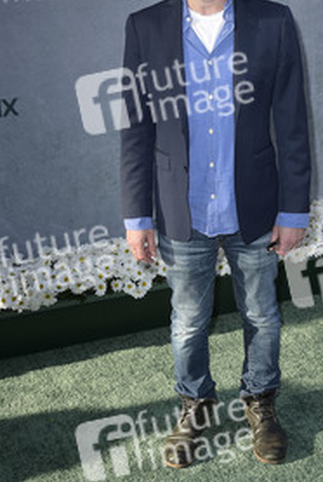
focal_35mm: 46
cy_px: 180
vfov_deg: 42.4
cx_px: 216
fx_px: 617
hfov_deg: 29.1
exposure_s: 1/250
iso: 320
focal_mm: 32
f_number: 9
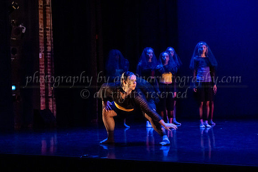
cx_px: 89
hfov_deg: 25.7
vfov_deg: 17.4
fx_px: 563
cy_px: 81
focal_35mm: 79
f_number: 2.8
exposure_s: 1/250
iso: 4000
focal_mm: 59
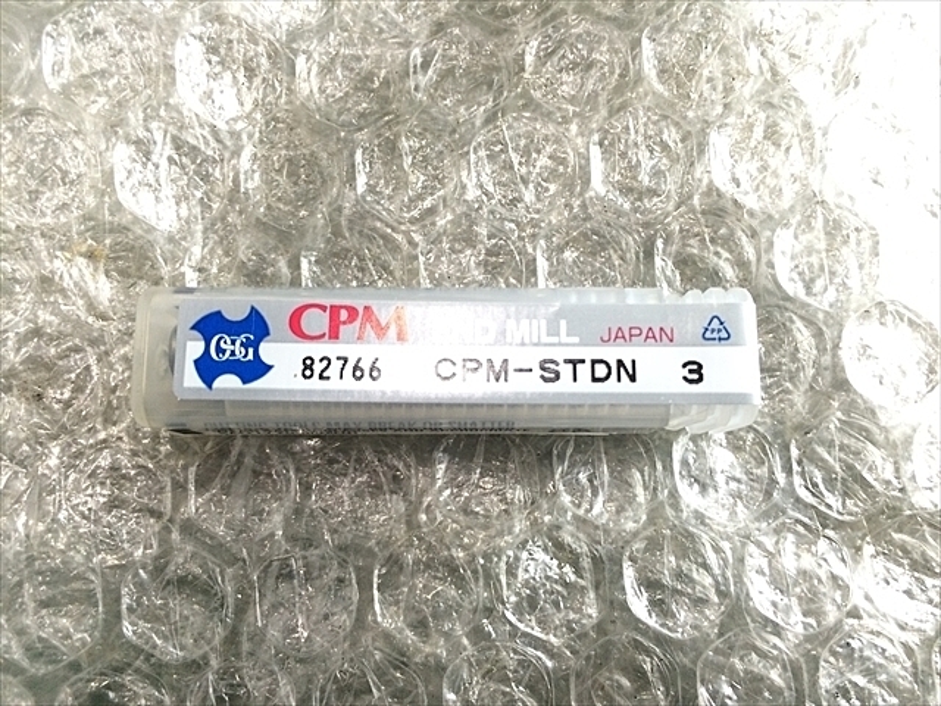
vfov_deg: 48.2
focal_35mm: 29
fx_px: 788
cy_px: 353
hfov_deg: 61.7
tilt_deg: -83.6
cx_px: 470
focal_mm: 4.15
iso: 200
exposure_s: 1/33
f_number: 2.2
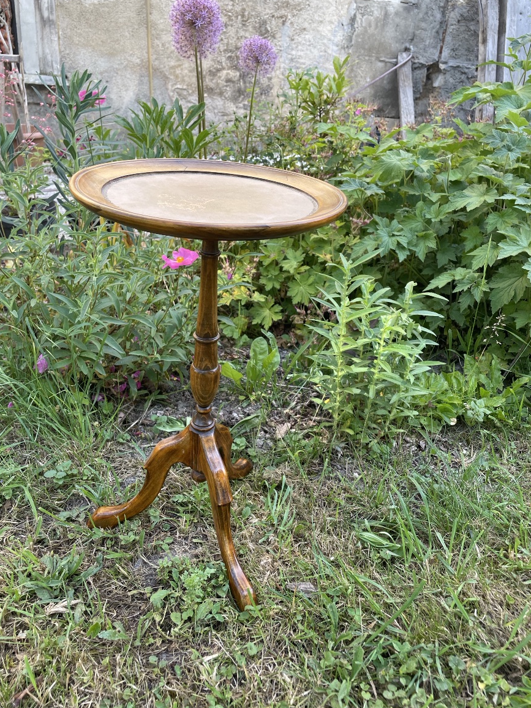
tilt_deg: -25.6
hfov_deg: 51.3
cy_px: 351
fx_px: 552
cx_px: 258
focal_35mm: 27
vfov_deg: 65.3
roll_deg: -3.8
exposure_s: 1/269
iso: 32
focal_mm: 4.2
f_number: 1.6
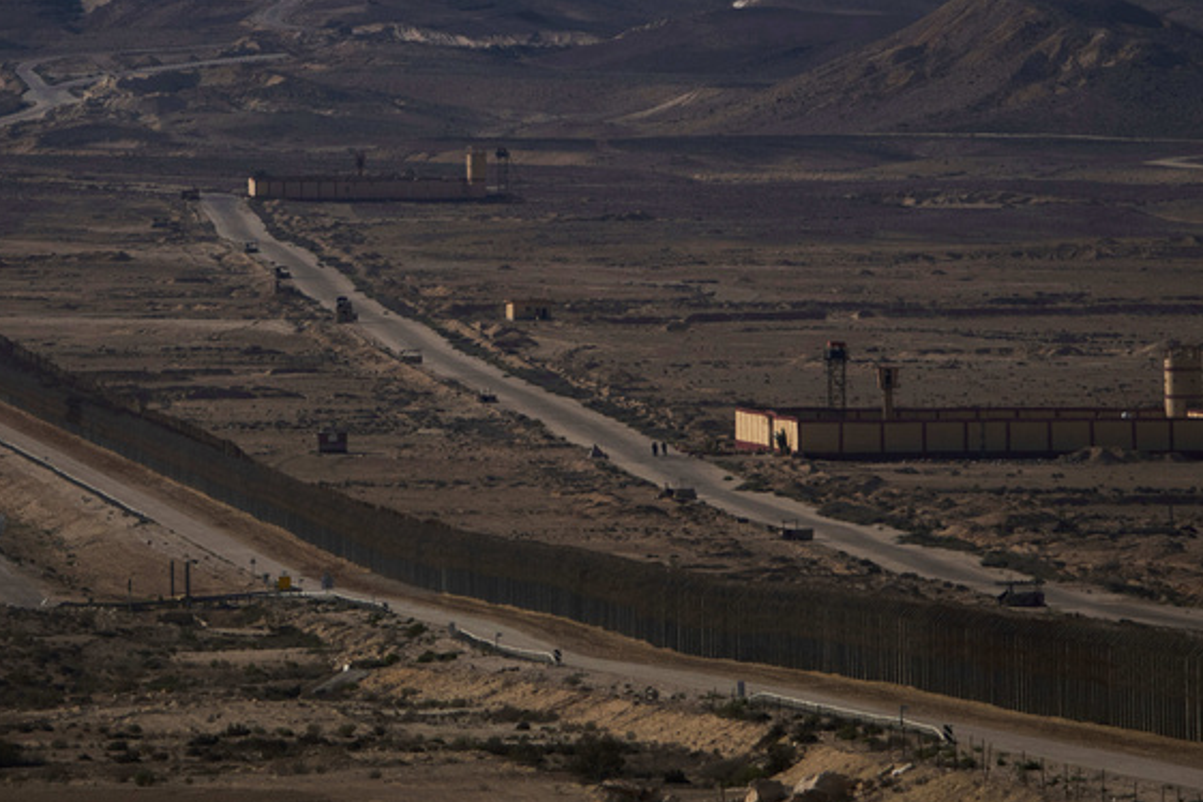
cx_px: 470
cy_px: 194
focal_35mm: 692
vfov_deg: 2.0
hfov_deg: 3.0
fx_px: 23123
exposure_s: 1/8000
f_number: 6.3
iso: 500
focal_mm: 379
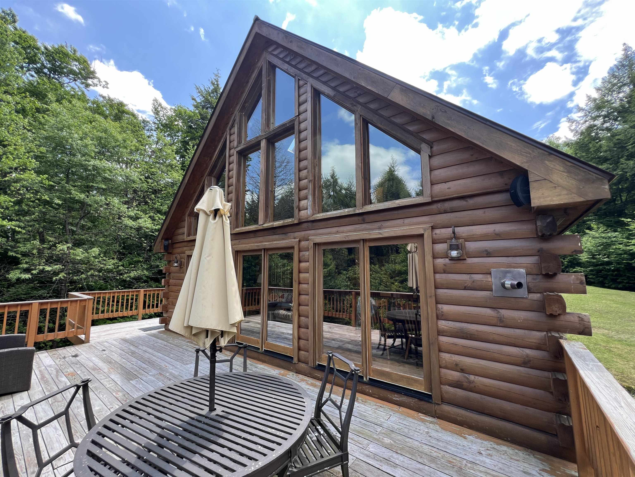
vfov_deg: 89.9
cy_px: 238
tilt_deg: +7.1
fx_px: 238
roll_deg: +0.4
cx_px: 318
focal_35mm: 13
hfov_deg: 106.2
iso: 32
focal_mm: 1.57
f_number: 1.8
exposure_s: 1/237
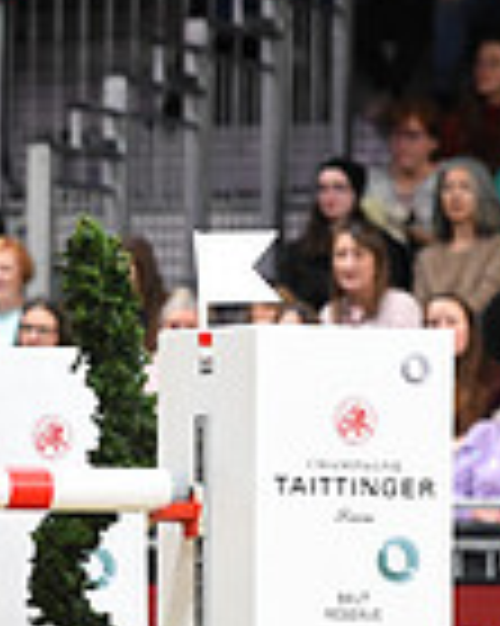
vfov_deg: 3.3
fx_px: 10907
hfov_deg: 2.6
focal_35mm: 589
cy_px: 369
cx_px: -613
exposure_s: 1/800
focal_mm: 150
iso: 5000
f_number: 3.5
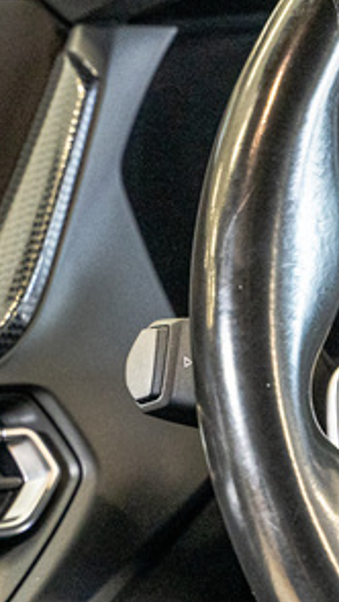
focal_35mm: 236
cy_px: 343
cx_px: 834
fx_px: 3770
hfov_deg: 5.0
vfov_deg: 9.1
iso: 1600
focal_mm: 65
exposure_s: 1/125
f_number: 4
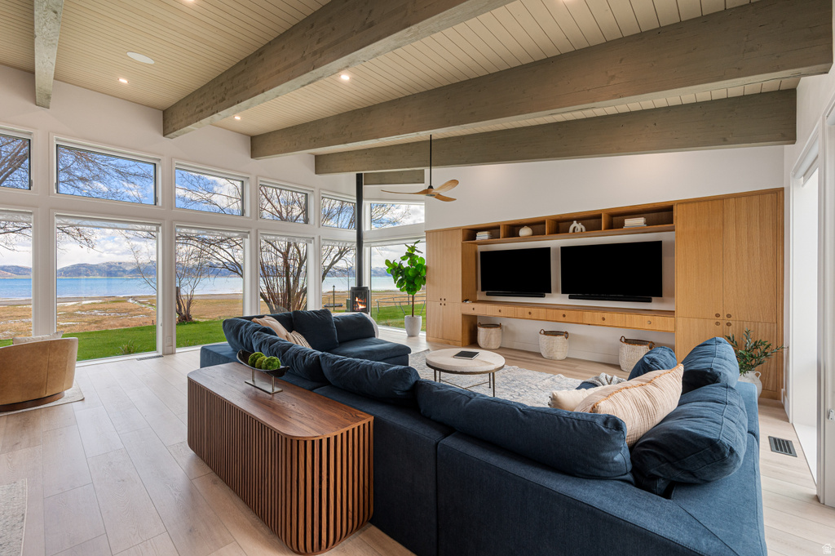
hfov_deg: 100.4
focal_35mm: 15
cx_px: 418
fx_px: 348
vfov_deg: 77.2
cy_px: 278
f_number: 7.1
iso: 500
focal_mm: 15
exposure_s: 1/30
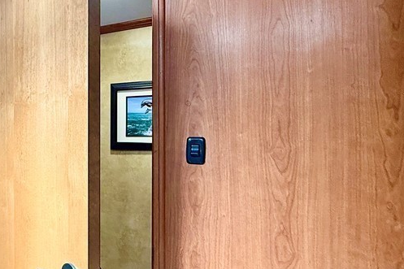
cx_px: 42
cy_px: 141
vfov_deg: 43.6
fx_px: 337
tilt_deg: +0.4
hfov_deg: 54.2
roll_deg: -0.5
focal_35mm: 30
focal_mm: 2.22
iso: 320
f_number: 2.2
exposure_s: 1/61
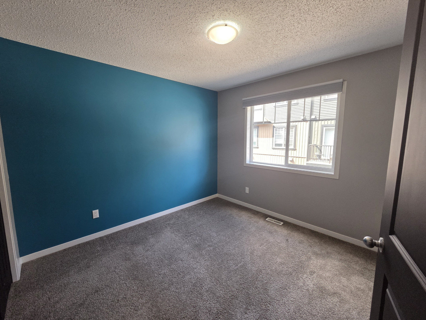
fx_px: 160
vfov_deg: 89.9
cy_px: 160
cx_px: 213
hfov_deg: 106.2
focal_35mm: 13
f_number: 2.2
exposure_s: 1/120
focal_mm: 2.2
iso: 250
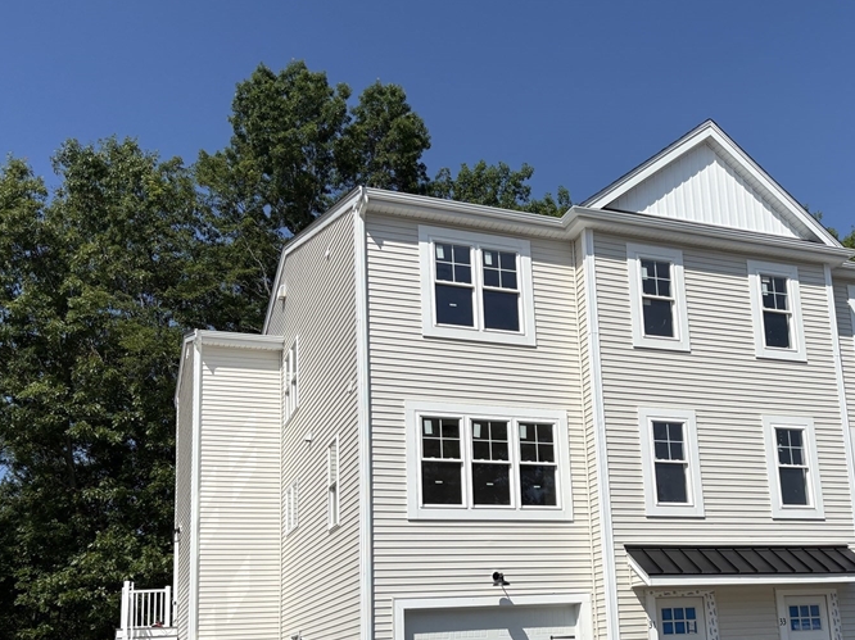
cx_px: 579
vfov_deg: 35.4
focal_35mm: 40
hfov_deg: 46.0
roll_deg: +3.4
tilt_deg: +13.0
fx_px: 988
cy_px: 453
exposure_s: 1/10101
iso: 50
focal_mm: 5.96
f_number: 1.6
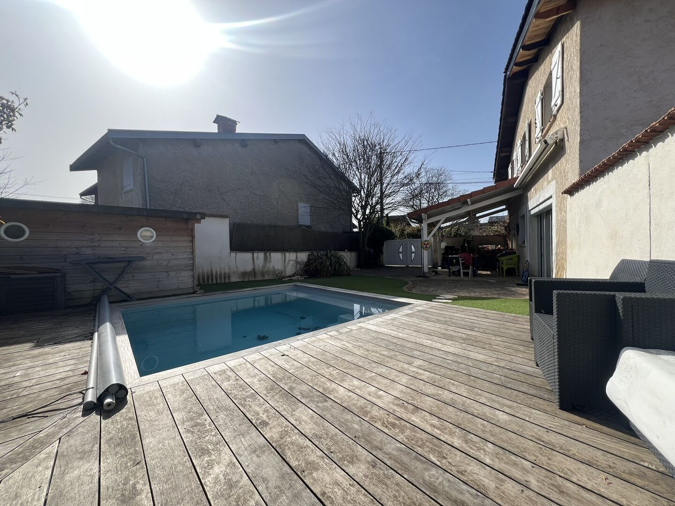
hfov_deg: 106.2
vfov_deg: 89.9
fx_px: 253
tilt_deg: -1.3
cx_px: 338
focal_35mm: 13
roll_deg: +1.7
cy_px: 253
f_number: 1.8
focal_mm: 1.57
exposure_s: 1/1393
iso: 32
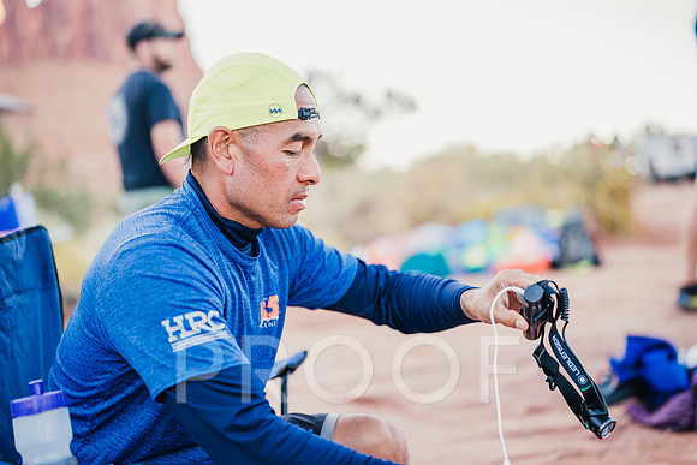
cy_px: 232
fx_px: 968
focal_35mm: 50
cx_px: 348
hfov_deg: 39.6
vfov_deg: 27.0
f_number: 1.4
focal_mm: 50
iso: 100
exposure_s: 1/250
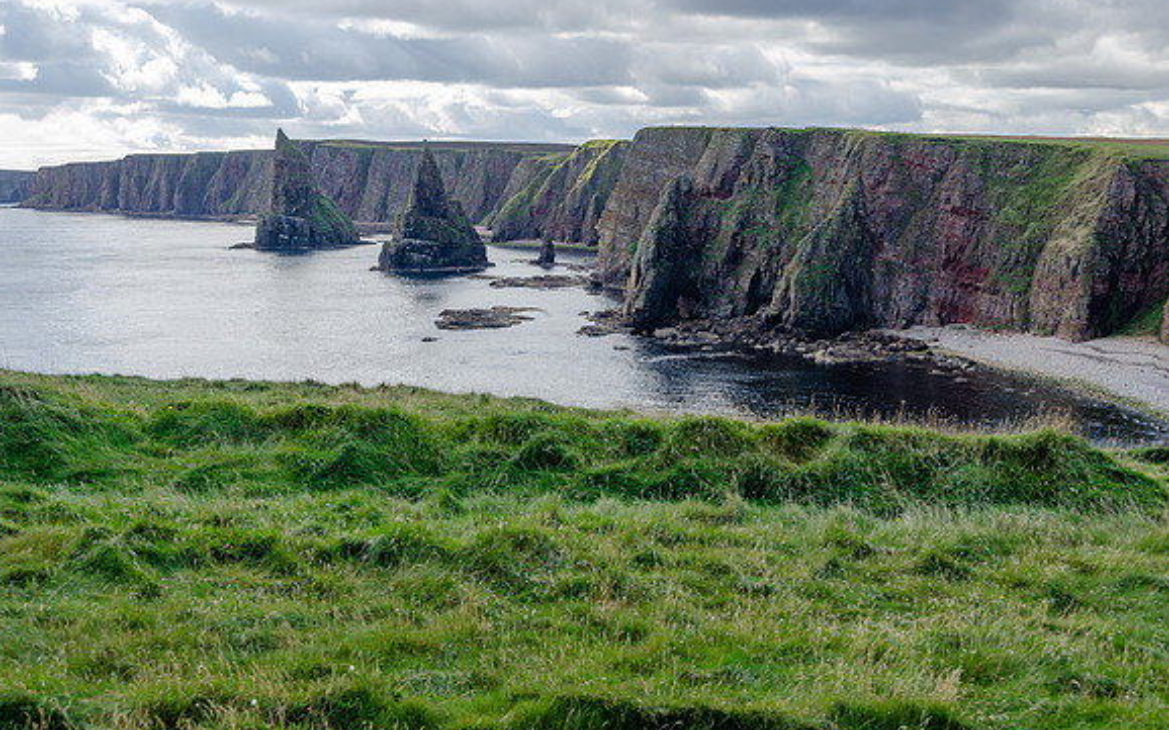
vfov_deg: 26.3
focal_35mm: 49
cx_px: 584
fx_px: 1561
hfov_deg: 41.1
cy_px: 364
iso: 100
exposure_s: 1/100
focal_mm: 32
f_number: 8
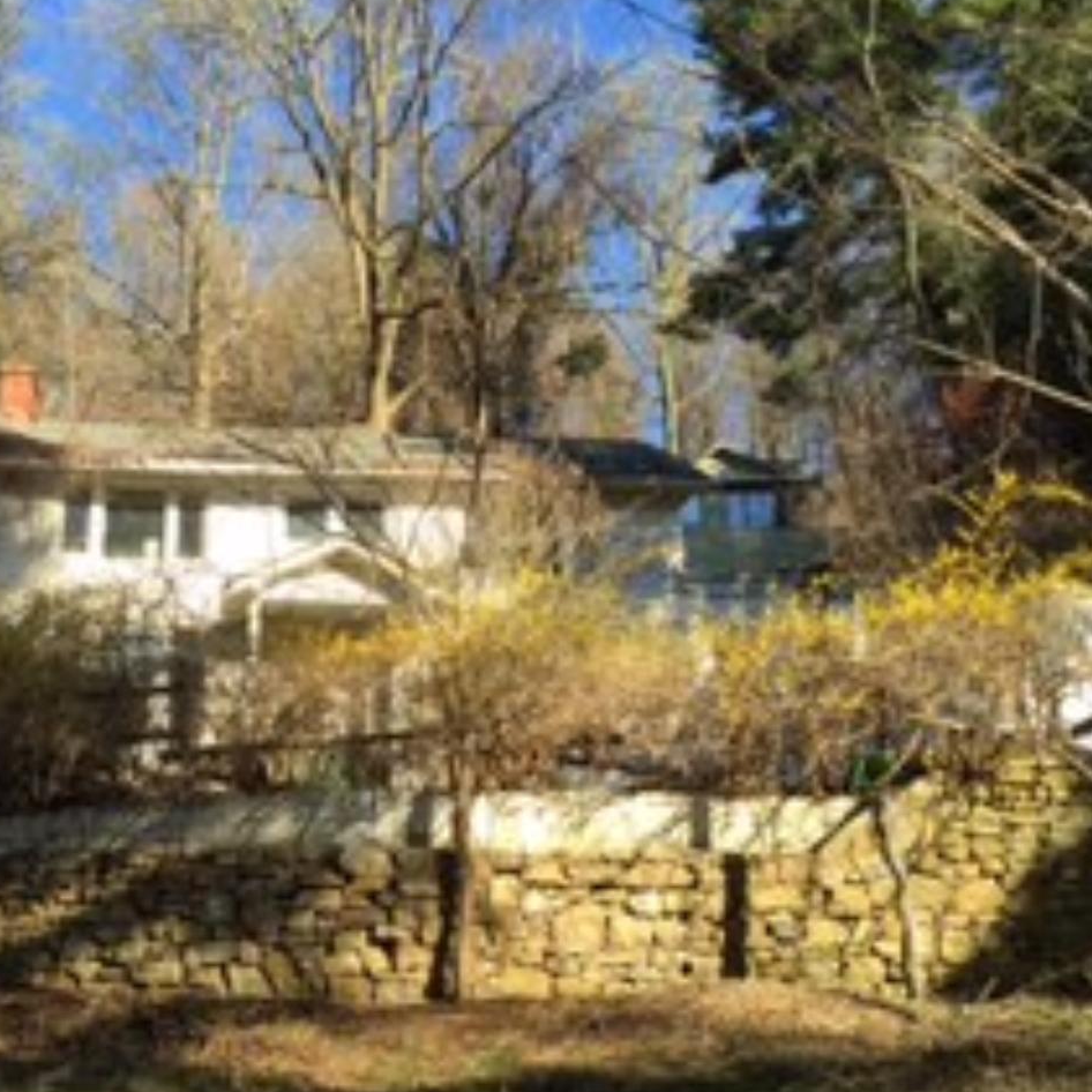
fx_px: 1392
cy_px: 599
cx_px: 356
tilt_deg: +18.6
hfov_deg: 42.2
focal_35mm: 39
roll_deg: +0.9
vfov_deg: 42.8
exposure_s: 1/608
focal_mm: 4.15
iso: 32
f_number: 2.2
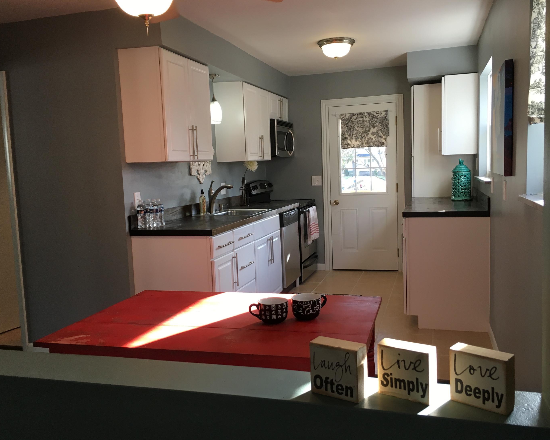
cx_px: 286
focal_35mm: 31
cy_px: 222
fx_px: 505
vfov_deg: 47.1
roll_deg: +2.0
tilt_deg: -4.9
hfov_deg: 57.2
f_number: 2.2
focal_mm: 4.15
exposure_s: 1/30
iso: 32
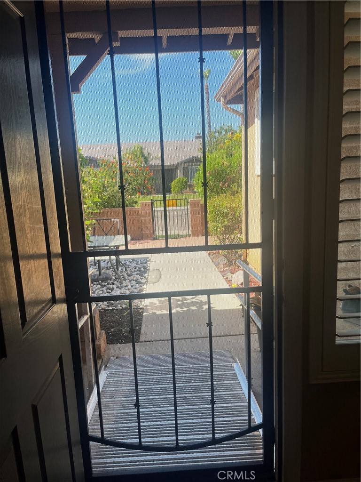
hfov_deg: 53.1
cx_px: 180
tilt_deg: -10.2
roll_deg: +3.8
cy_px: 241
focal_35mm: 26
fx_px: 362
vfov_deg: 67.3
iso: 50
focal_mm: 5.1
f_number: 1.6
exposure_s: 1/1000
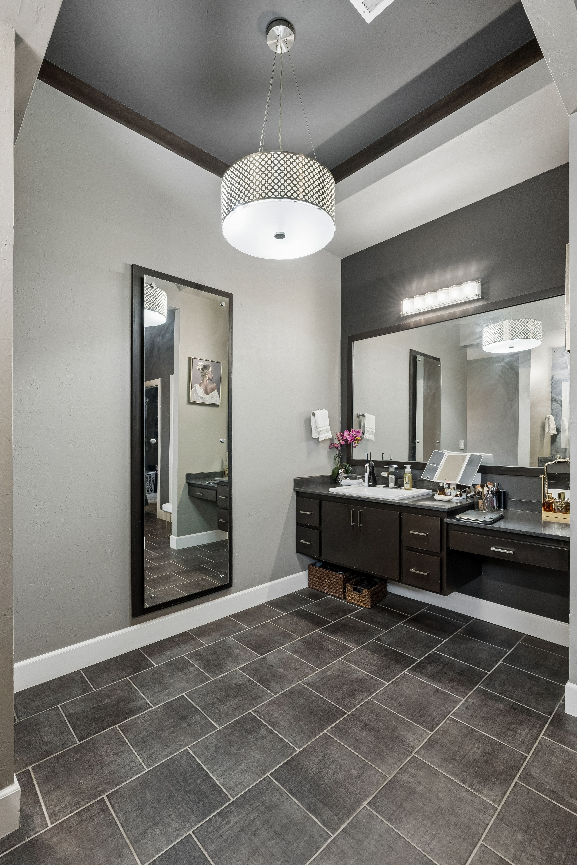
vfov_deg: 96.7
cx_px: 288
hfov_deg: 73.7
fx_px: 385
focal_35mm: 16
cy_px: 432
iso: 800
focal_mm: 16
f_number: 8
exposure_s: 1/30
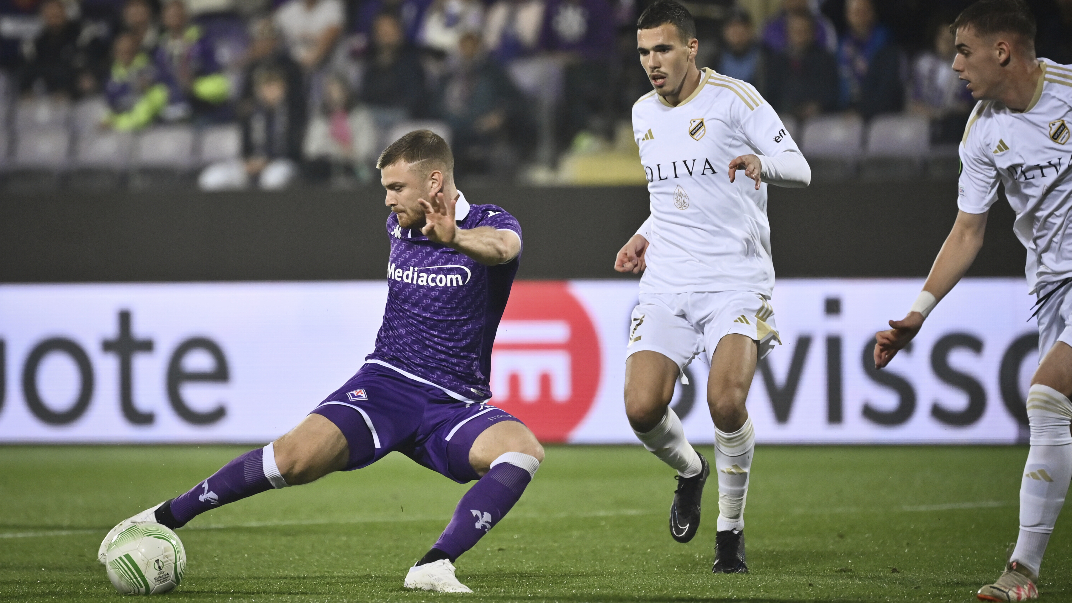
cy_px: 279
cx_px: 536
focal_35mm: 346
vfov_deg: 3.5
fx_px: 9835
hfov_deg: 6.2
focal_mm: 330
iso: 2000
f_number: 4
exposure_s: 1/2000
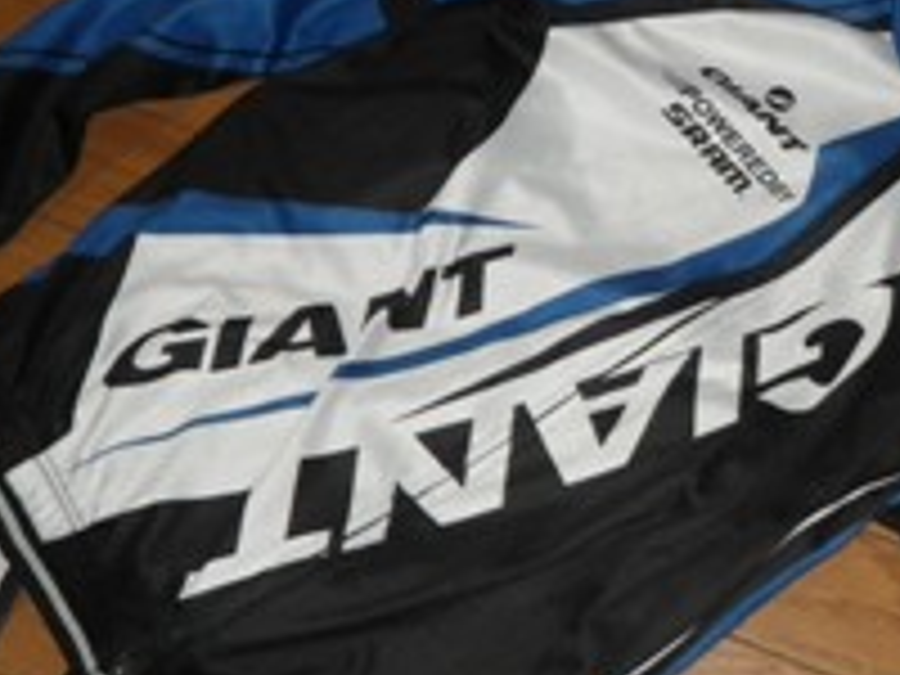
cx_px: 770
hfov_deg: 27.7
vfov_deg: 21.6
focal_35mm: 68
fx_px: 1768
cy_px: 248
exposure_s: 1/50
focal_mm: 6.1
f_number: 3.8
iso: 400
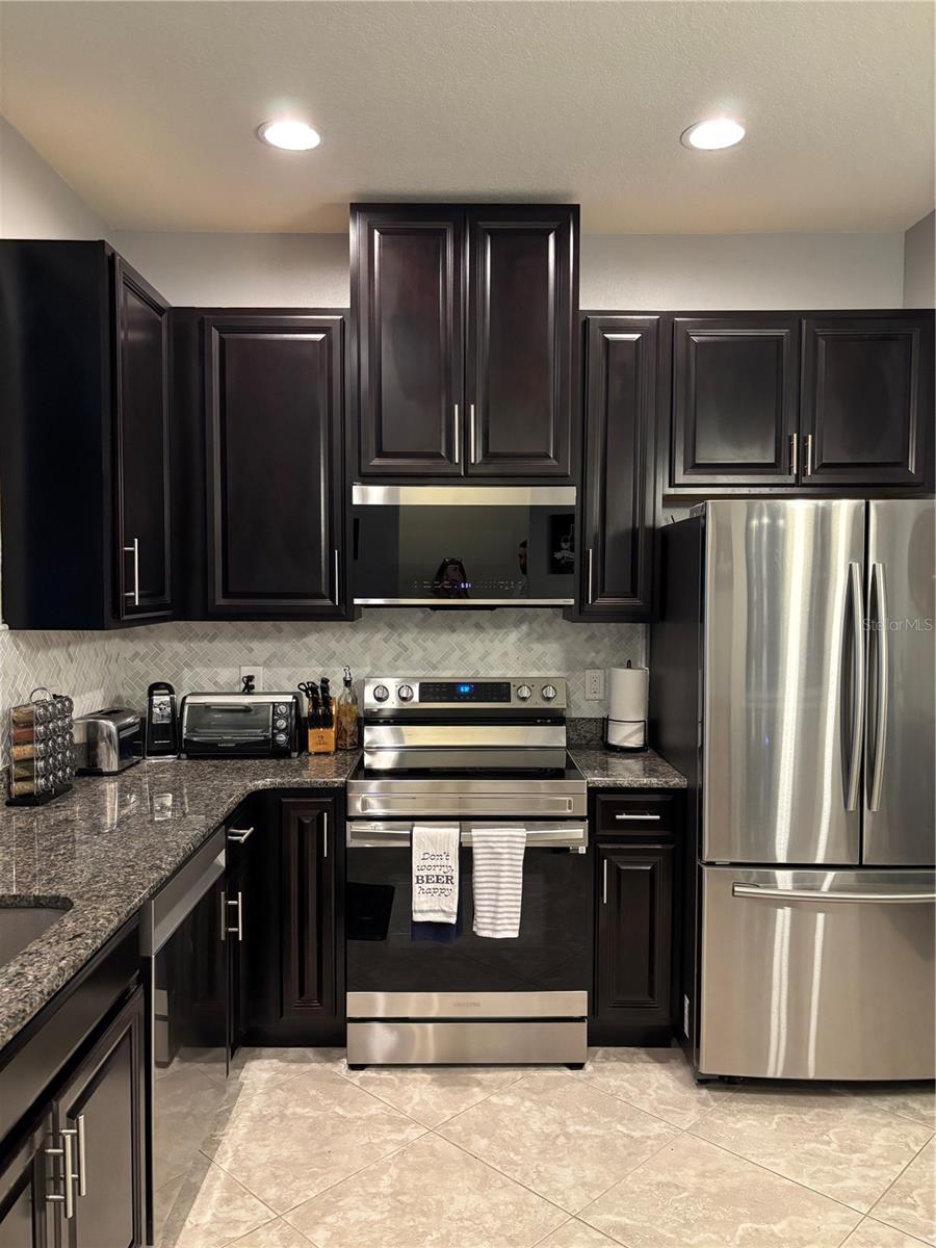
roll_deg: -0.8
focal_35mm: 26
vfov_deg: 67.3
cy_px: 624
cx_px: 468
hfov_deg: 53.1
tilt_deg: -2.7
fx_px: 937
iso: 500
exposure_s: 1/60
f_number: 1.6
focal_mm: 5.96
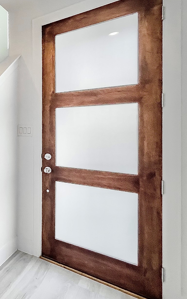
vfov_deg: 77.1
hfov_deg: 37.8
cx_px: -43
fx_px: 188
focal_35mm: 23
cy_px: 141
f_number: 2.4
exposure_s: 1/120
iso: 125
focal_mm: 1.54
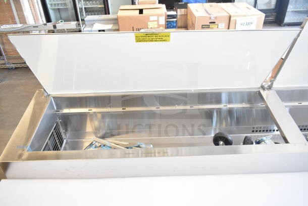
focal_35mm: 27
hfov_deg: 67.4
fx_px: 231
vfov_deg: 48.0
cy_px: 103
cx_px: 154
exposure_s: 1/60
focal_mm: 18
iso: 1600
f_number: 4
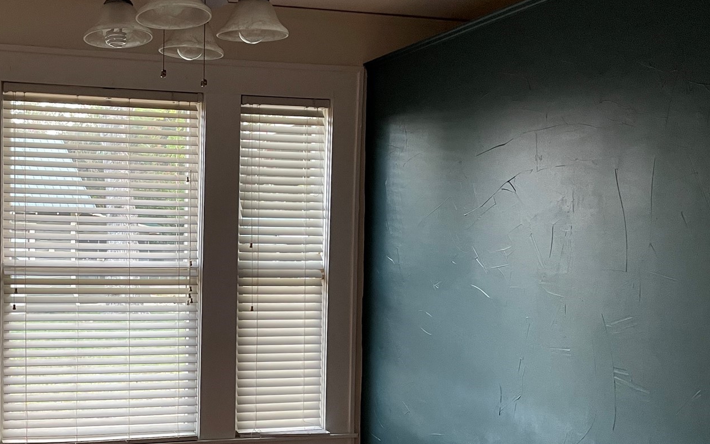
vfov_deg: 28.5
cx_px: 139
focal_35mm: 45
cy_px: 279
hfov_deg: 42.3
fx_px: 871
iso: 160
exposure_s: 1/60
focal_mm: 4.2
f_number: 1.6
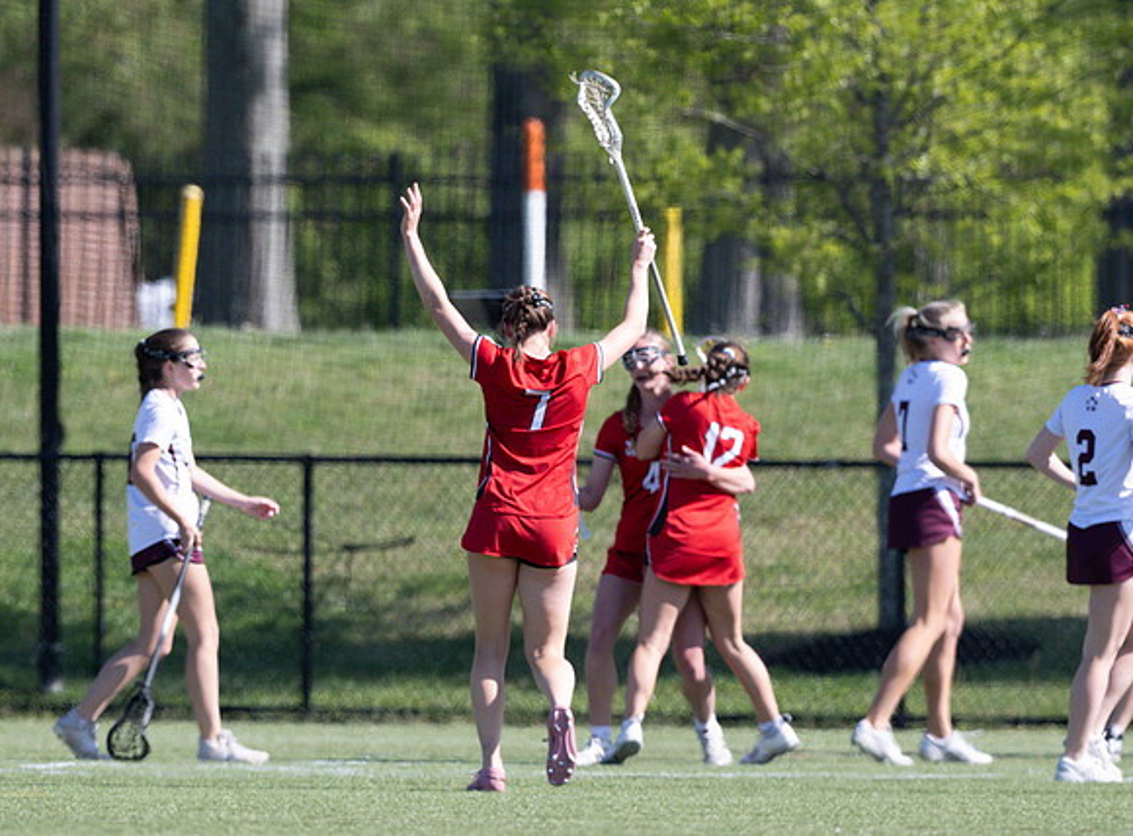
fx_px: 24095
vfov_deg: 2.0
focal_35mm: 740
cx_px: 496
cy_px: 408
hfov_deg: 2.7
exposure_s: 1/4000
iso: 720
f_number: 4
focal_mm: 400
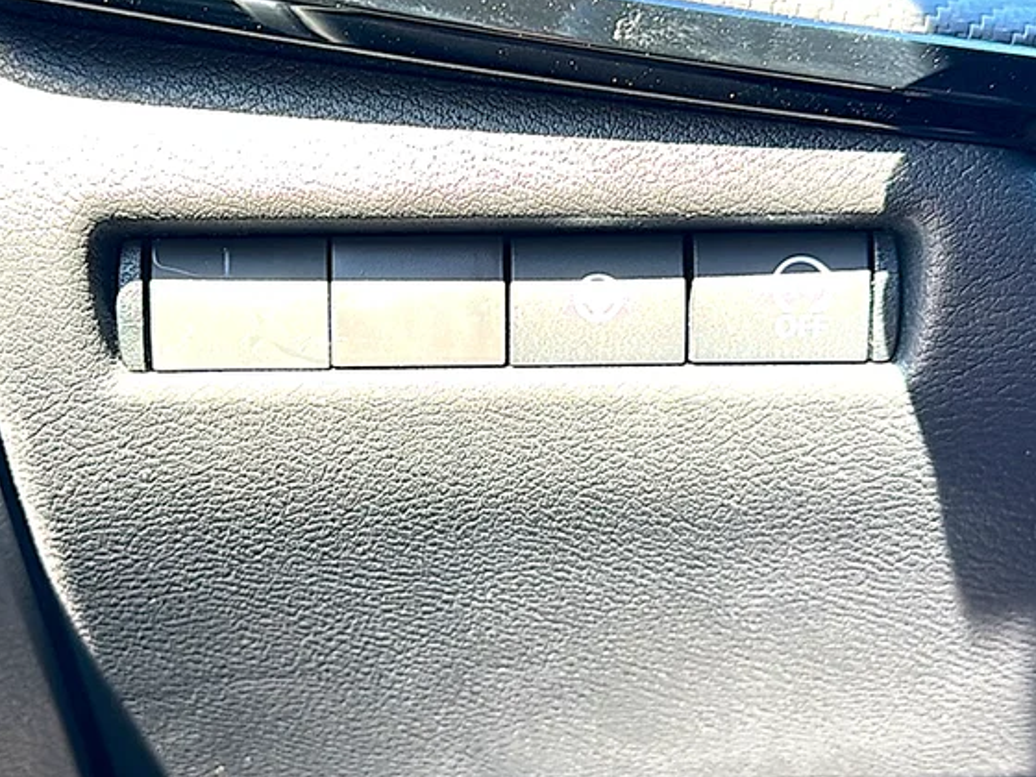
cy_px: 334
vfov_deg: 32.1
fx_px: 1347
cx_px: 455
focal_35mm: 45
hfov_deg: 42.0
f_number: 1.78
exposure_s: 1/86
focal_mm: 6.86
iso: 50
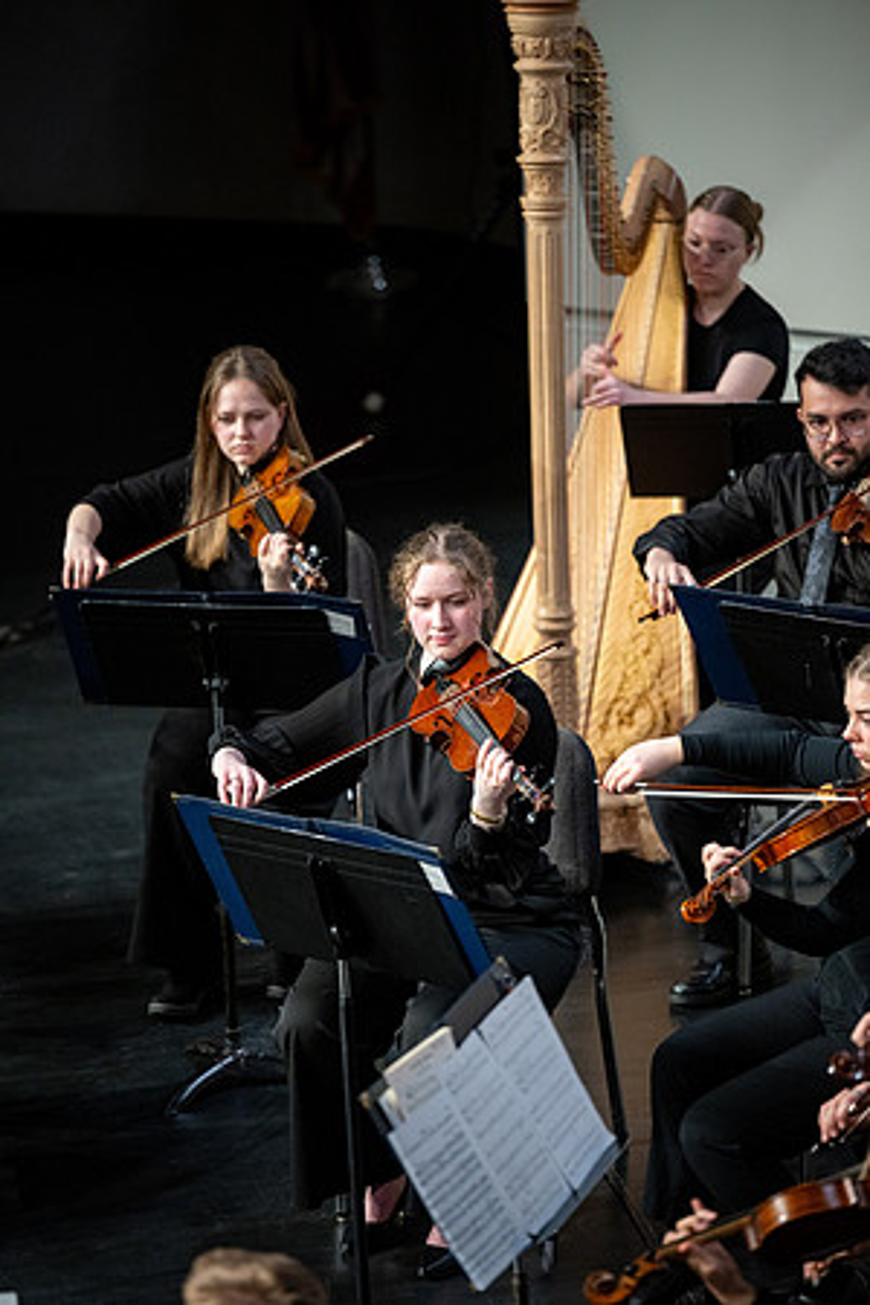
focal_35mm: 185
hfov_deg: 7.4
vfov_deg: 11.1
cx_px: 435
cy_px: 652
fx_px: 6706
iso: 1250
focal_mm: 185
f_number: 2.8
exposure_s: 1/400
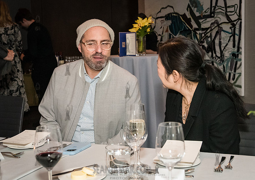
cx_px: 119
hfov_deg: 35.9
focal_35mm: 55
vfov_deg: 25.8
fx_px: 393
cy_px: 86
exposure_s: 1/200
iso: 6400
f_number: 4
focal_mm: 38
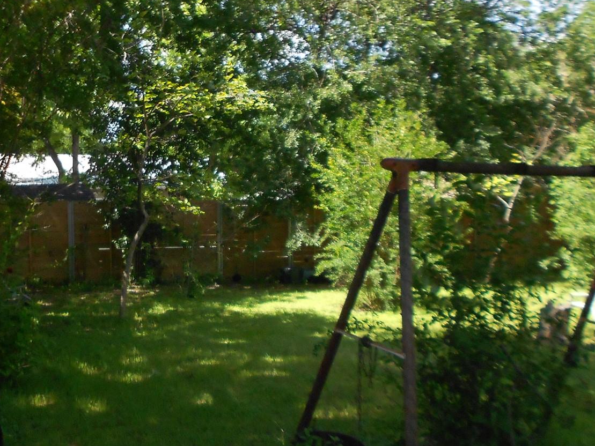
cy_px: 233
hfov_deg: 39.4
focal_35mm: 48
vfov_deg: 30.3
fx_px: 825
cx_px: 232
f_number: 8
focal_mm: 4.6
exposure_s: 1/80
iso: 200
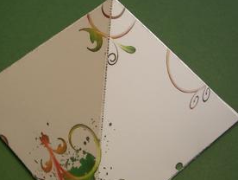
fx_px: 393
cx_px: 81
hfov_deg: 33.5
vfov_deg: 25.7
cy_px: 109
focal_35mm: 57
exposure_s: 1/80
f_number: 3.1
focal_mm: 6.3
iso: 80
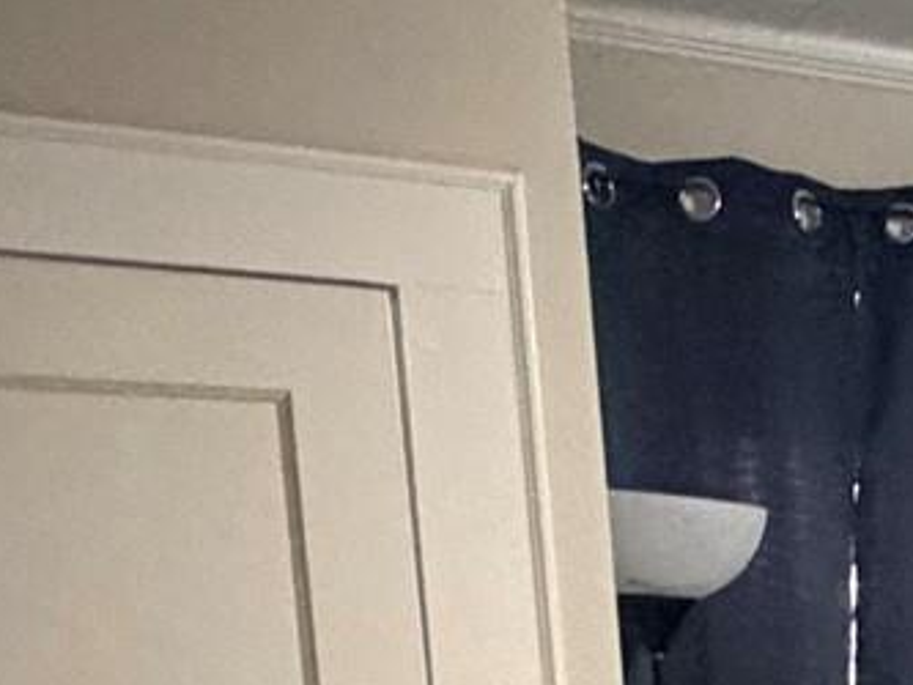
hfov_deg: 16.9
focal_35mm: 86
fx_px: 2269
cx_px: 1826
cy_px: 956
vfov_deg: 16.0
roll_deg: +2.6
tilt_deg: -5.3
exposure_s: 1/40
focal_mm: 2.22
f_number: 2.2
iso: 1000
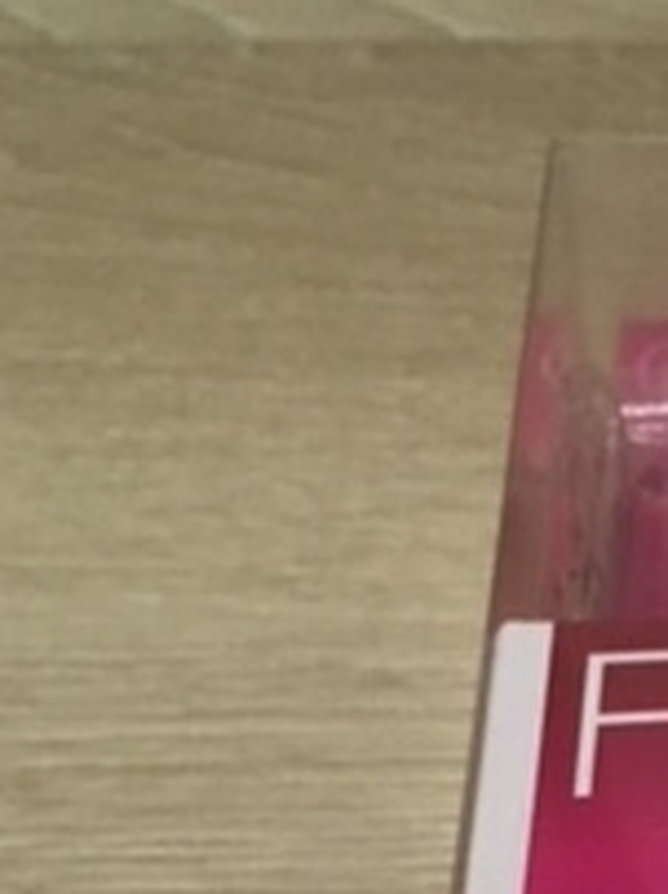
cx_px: 956
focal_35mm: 92
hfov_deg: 15.0
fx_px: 2372
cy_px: 1270
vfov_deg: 19.1
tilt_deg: -56.8
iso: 125
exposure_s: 1/30
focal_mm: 4.15
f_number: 2.2
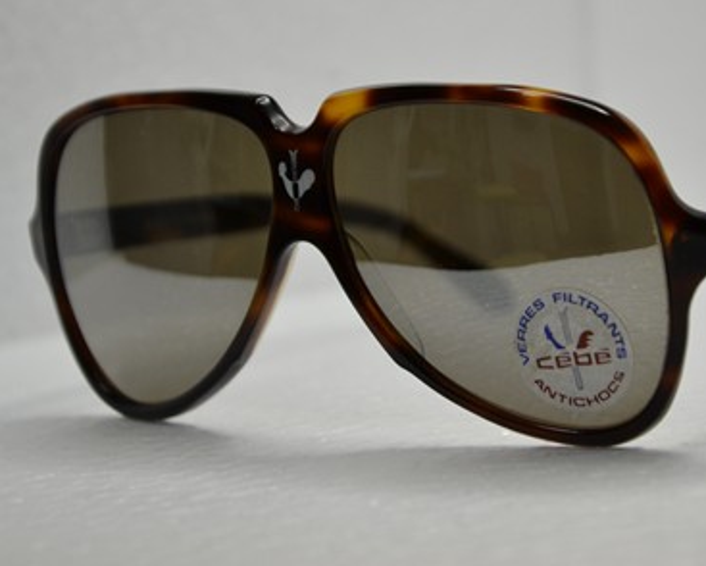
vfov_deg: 9.6
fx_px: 3366
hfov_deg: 12.0
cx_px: 481
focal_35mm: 161
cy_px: 196
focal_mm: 70
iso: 450
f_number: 5.3
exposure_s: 1/60
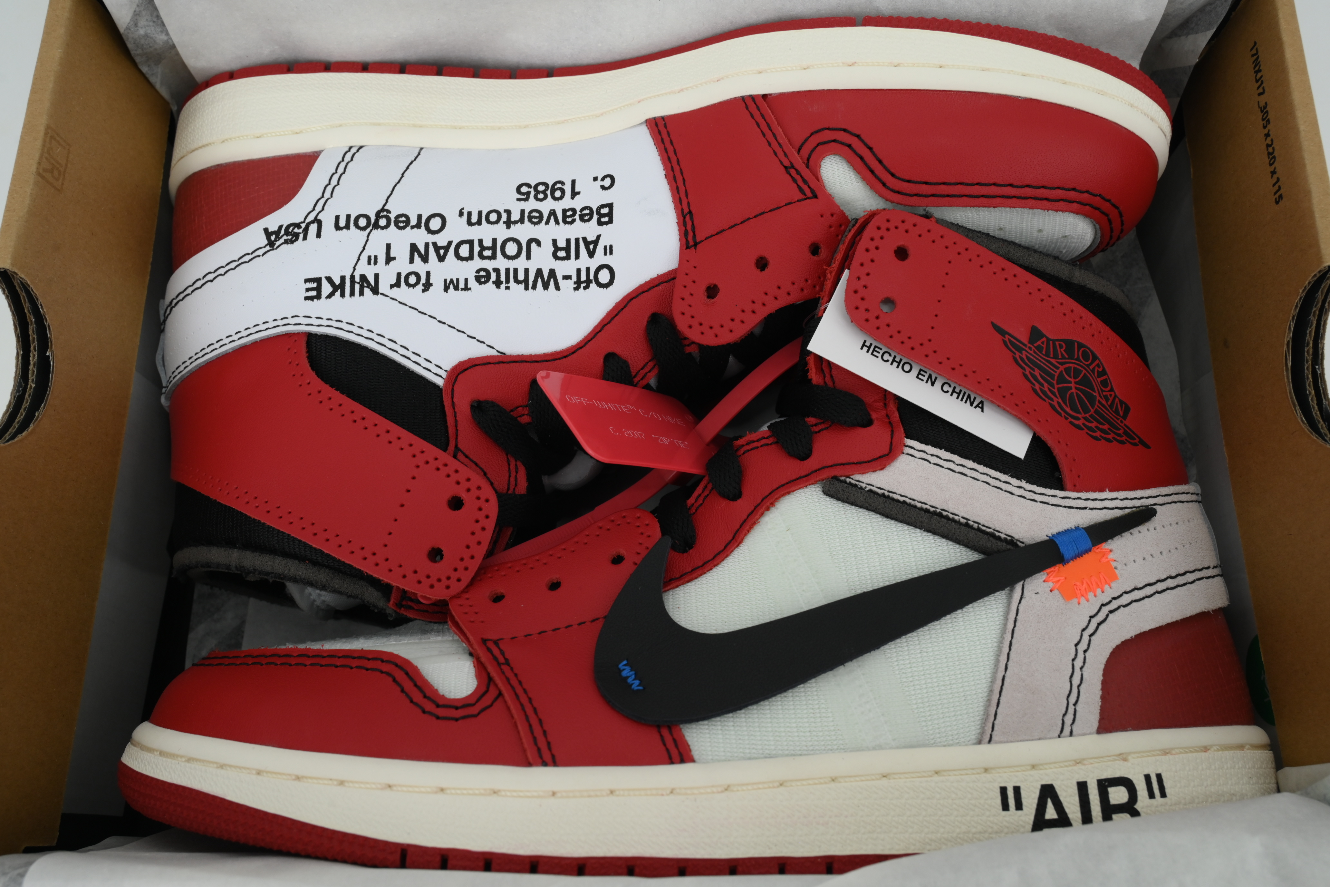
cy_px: 444
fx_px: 1145
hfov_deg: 60.3
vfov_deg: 42.3
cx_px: 665
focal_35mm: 31
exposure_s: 1/100
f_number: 11
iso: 400
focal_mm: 31
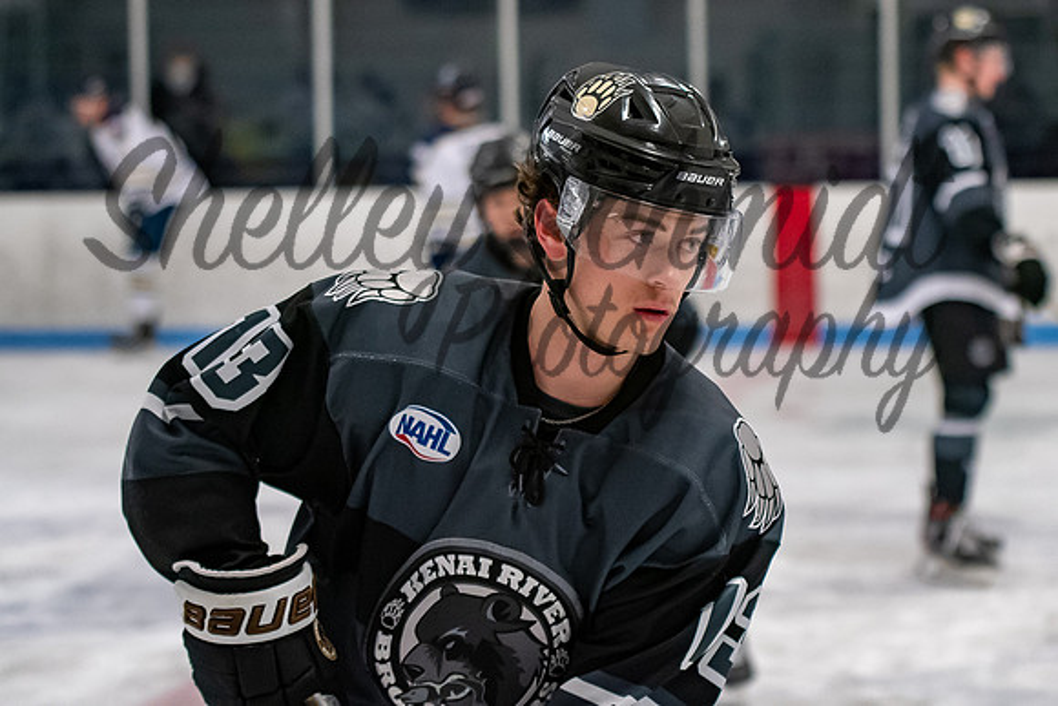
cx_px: 575
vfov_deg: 10.0
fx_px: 4036
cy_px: 257
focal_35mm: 137
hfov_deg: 14.9
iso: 2000
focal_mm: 70
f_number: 2.8
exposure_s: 1/800
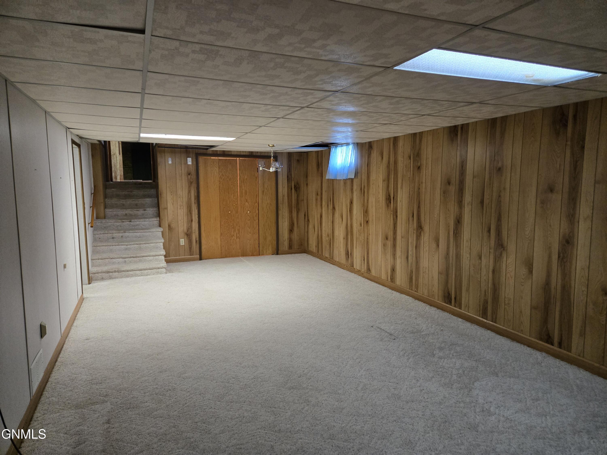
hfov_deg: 73.9
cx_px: 304
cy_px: 228
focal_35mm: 23
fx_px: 403
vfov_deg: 58.9
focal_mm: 5.4
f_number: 1.8
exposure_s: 1/120
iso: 500
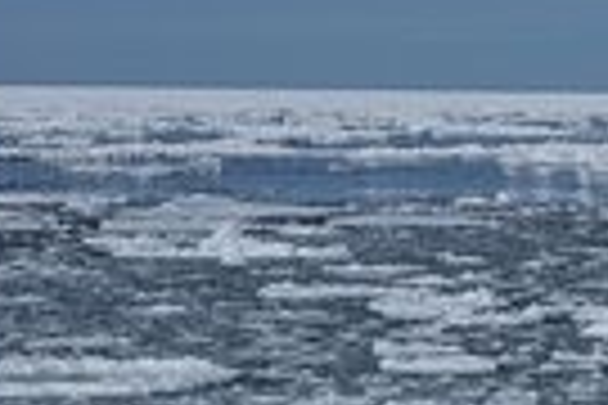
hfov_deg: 9.2
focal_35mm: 216
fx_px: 3648
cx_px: 1013
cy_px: 198
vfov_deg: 6.4
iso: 200
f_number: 11
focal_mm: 38
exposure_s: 1/500
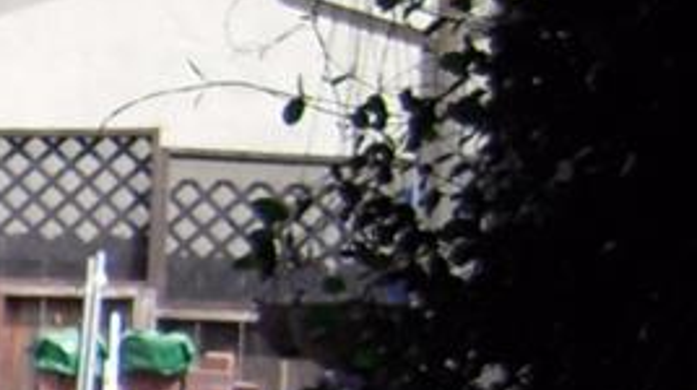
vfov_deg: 6.9
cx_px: -1032
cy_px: 681
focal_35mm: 171
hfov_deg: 10.6
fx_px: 3157
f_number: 2.7
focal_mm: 5
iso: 100
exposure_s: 1/640
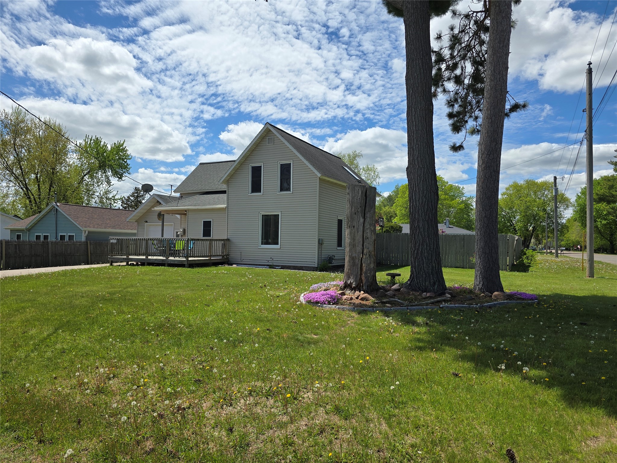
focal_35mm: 23
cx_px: 308
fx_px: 410
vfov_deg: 58.9
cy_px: 232
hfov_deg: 73.9
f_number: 1.7
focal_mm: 6.3
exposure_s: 1/1047
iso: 12
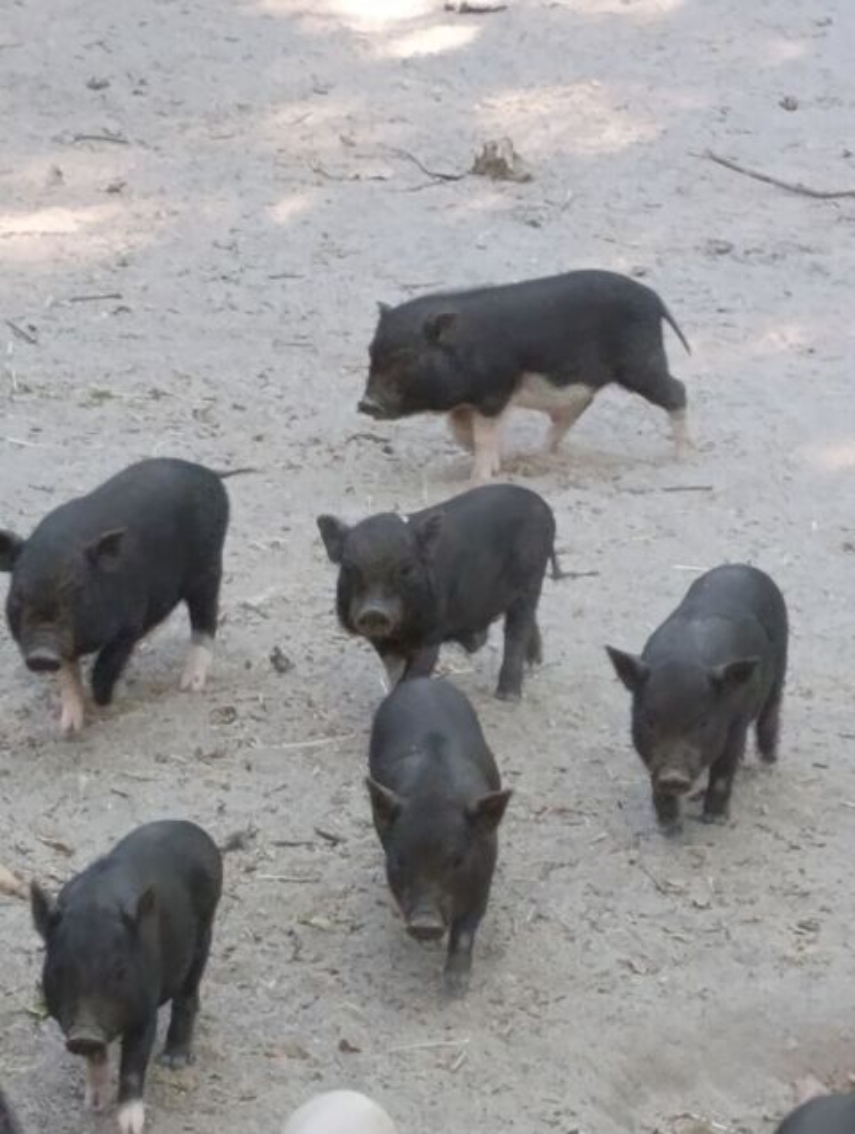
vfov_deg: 9.9
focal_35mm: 200
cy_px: 567
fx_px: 6567
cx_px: 428
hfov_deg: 7.4
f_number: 1.6
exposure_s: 1/100
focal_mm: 6.14
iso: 400
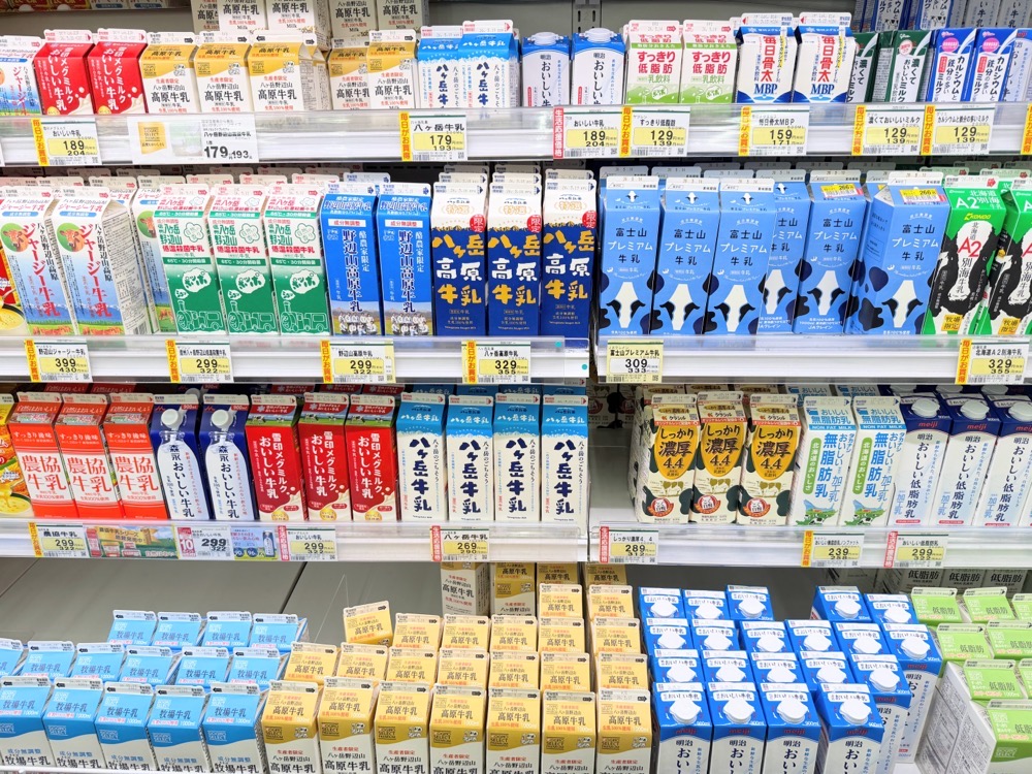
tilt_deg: -23.5
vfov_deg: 56.8
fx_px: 716
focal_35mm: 24
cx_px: 516
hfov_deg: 71.6
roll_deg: +0.6
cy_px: 387
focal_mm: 6.76
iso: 80
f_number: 1.78
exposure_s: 1/121
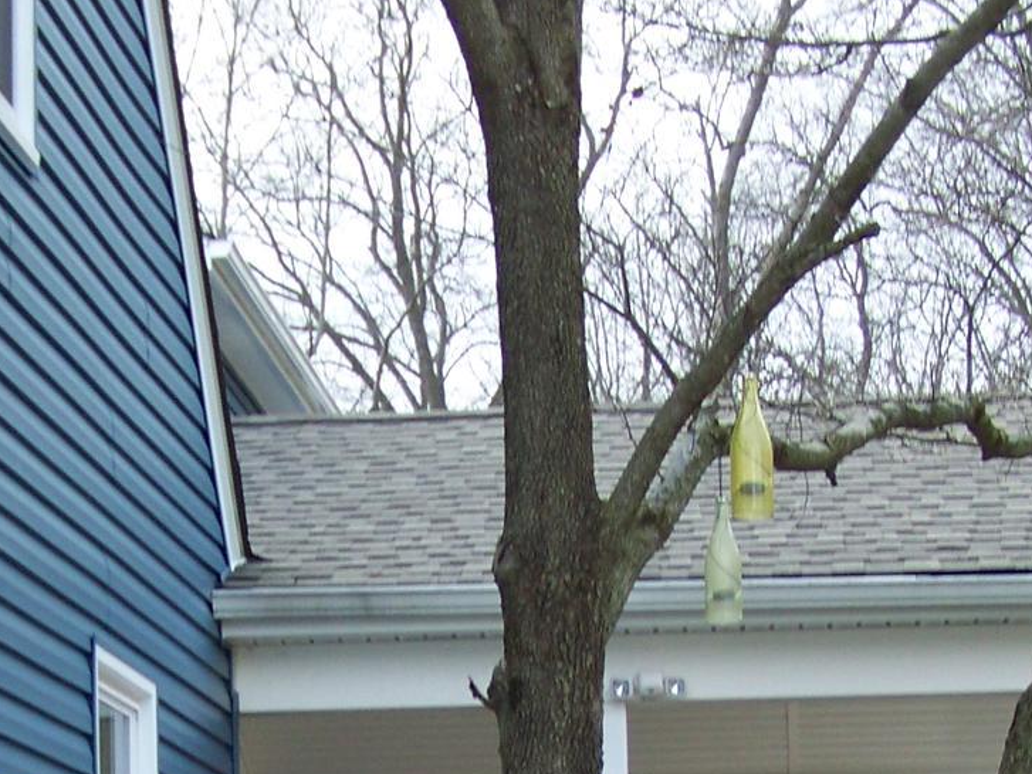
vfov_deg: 13.5
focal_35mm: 107
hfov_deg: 18.4
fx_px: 3189
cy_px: 905
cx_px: 427
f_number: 2.8
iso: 64
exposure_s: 1/125
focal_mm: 6.3
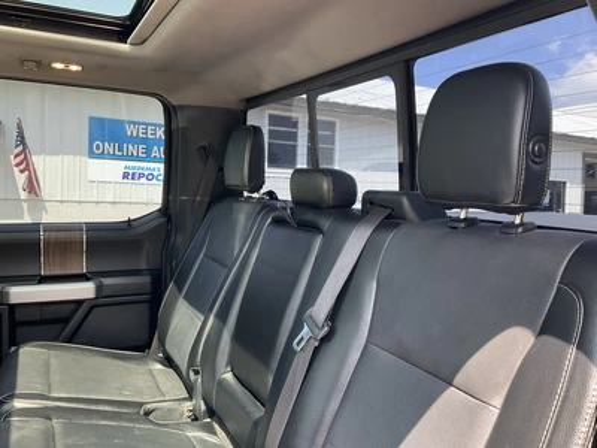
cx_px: 298
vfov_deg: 48.2
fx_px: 500
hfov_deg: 61.7
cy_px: 224
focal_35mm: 29
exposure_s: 1/102
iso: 64
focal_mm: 3
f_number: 1.8
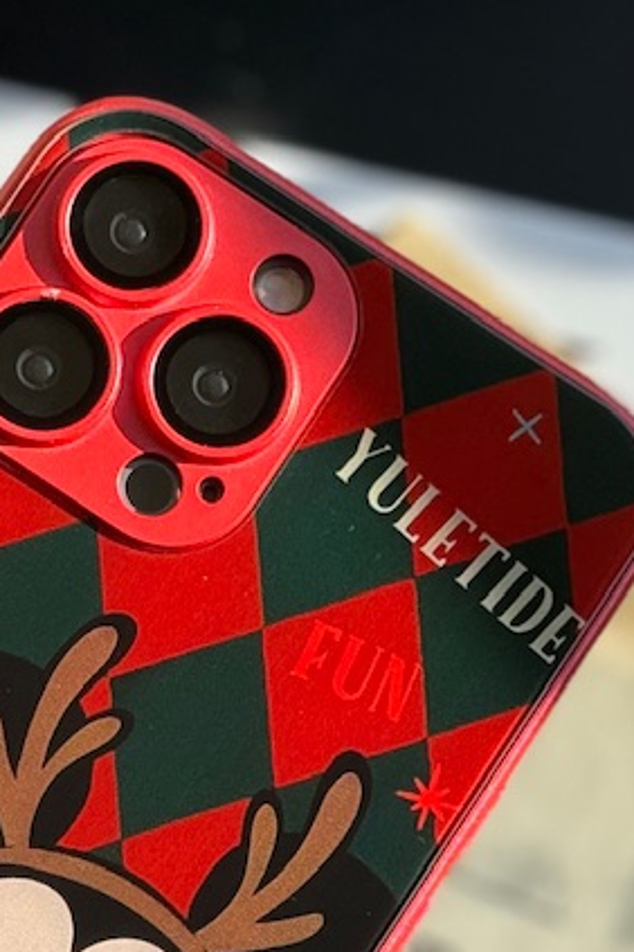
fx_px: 3989
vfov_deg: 13.5
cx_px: -2
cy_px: 763
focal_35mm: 151
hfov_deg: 9.0
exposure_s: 1/1637
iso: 64
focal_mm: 6.86
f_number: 1.78
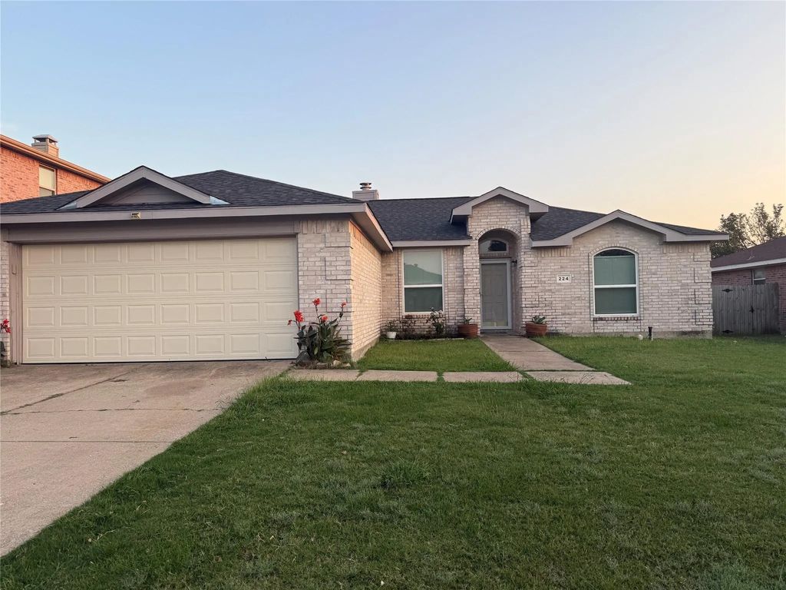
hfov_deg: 71.6
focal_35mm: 24
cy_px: 295
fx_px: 545
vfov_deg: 56.8
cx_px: 393
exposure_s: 1/521
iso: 80
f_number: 1.78
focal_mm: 6.76
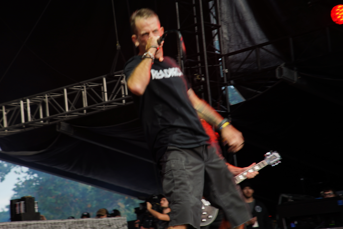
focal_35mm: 106
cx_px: 123
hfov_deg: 19.2
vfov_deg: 12.9
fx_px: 1010
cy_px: 108
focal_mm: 78
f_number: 4.5
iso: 100
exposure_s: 1/40
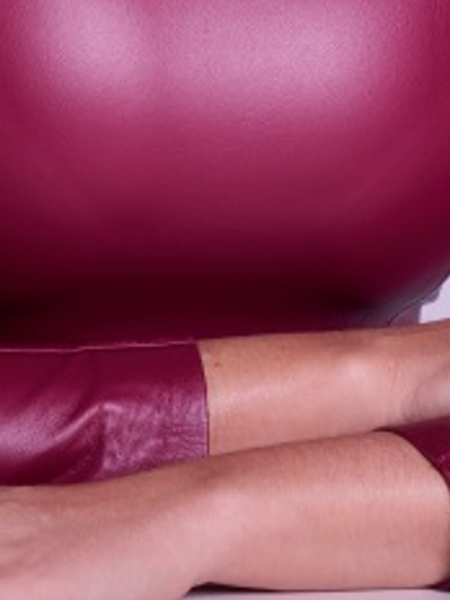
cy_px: -306
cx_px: 93
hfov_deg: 3.5
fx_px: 7332
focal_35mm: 423
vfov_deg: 4.7
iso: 100
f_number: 10
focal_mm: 85
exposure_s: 1/250
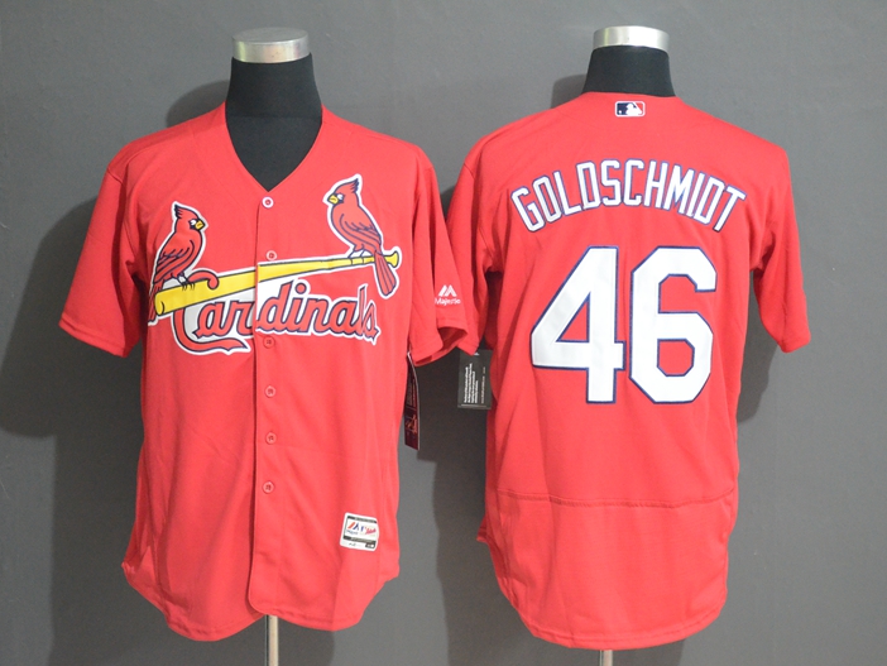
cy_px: 334
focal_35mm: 82
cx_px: 432
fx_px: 2102
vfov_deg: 18.0
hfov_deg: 23.8
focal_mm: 50
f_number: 5.6
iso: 4000
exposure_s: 1/13
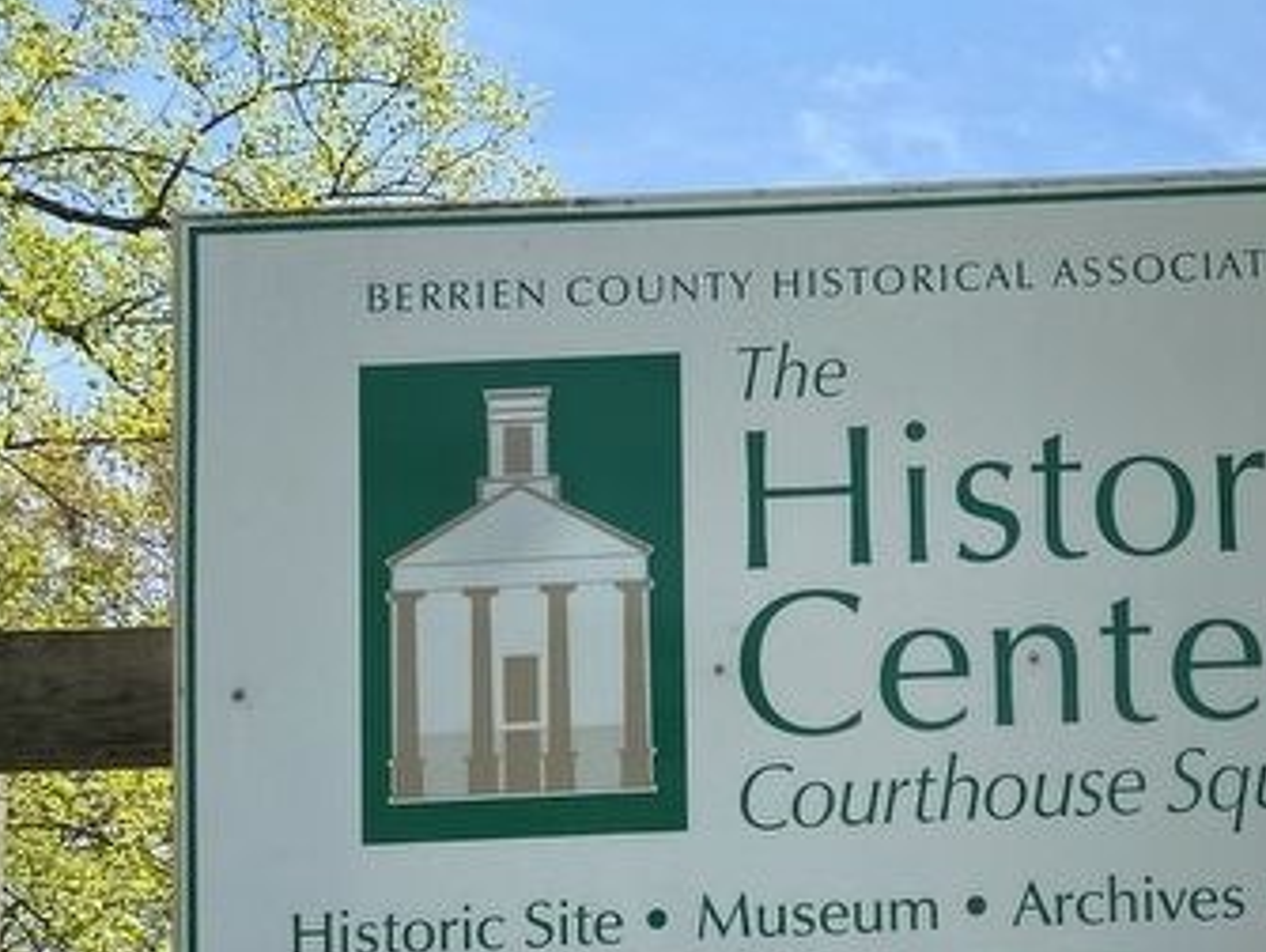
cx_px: 1497
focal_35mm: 62
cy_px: 1096
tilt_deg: +9.5
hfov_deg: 27.6
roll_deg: +1.6
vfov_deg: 22.2
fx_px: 2270
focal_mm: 4.25
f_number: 1.8
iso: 32
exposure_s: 1/1927
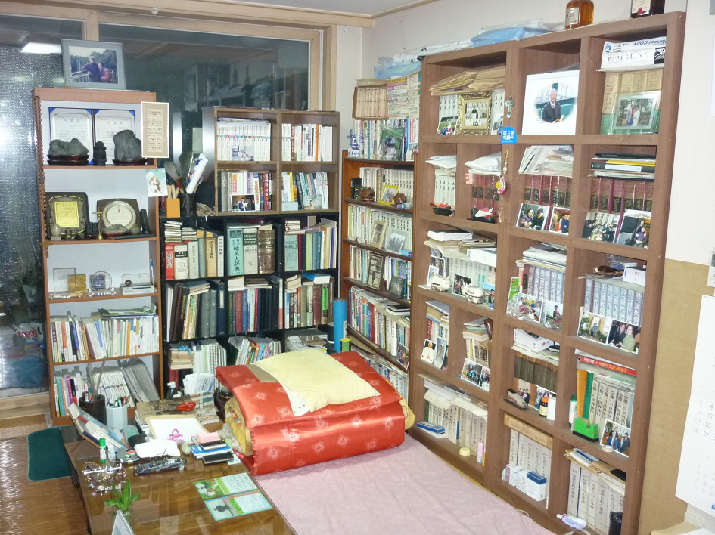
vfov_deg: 42.9
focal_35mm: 33
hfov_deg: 55.4
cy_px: 268
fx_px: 681
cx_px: 358
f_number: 2.8
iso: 320
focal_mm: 5.5
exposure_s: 1/30
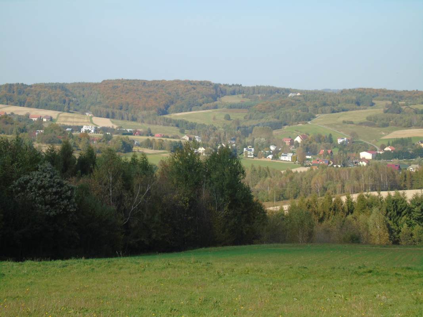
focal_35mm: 108
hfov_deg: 18.2
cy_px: 158
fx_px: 1320
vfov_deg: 13.7
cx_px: 212
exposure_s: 1/500
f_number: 4.4
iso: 80
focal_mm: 19
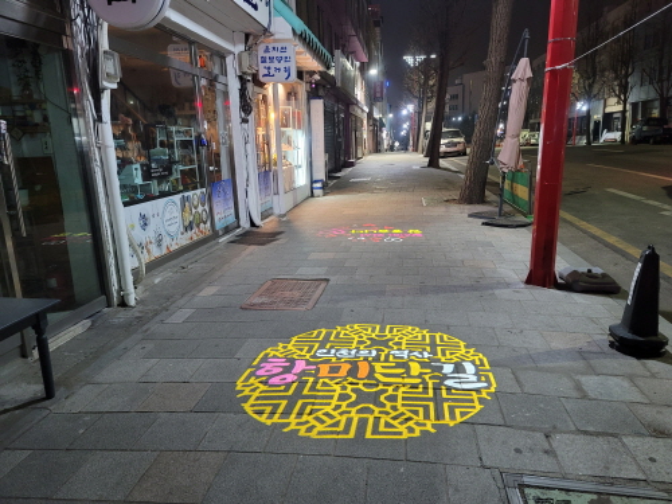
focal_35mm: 25
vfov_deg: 54.9
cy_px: 252
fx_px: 485
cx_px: 336
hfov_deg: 69.4
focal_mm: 7
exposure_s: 1/29
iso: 500
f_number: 1.8
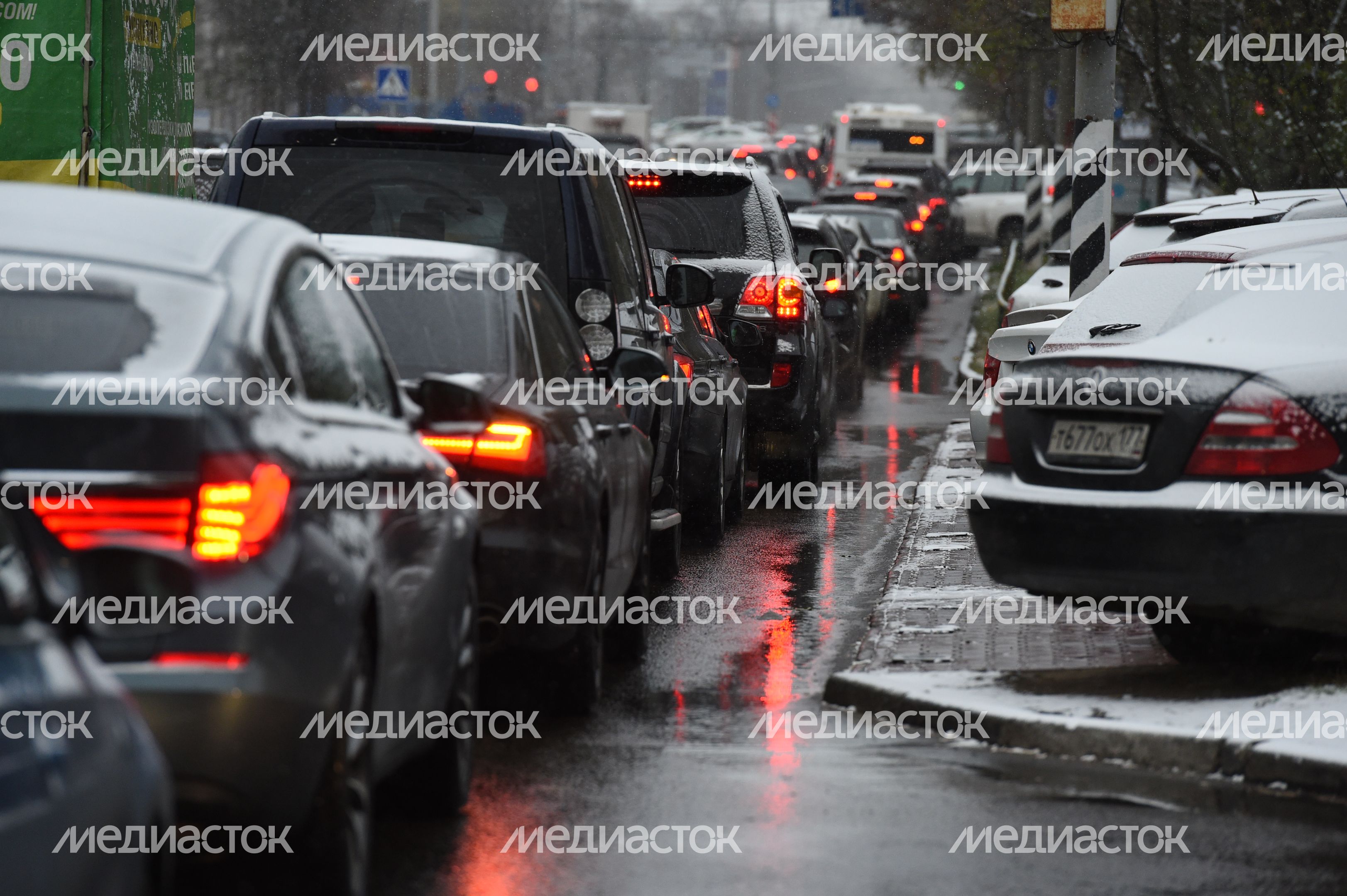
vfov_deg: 6.9
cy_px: 448
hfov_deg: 10.3
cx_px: 674
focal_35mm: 200
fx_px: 7479
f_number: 5
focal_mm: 200
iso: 2500
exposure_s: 1/1600
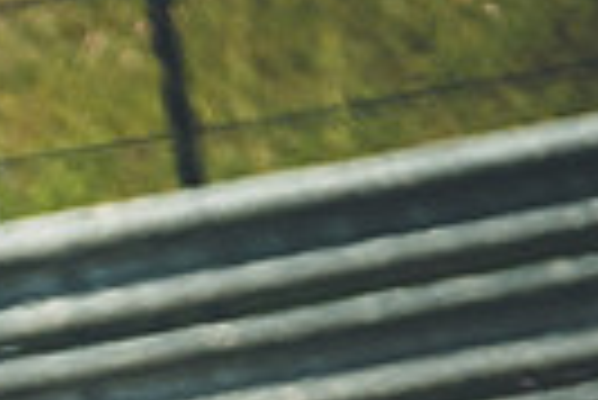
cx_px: -598
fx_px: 43585
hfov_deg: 0.8
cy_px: 640
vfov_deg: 0.5
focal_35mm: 2621
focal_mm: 400
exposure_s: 1/1250
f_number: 5.6
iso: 640
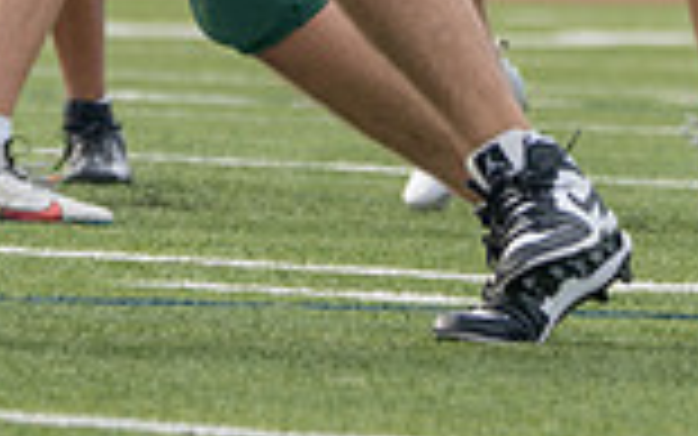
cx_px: 87
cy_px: -163
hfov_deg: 1.8
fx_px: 21865
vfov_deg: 1.1
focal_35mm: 1149
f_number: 5.6
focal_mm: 229
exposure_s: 1/1250
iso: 400
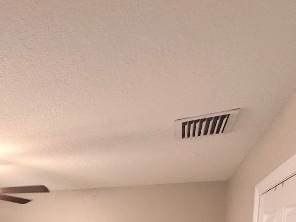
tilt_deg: -1.7
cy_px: 246
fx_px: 274
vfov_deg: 37.0
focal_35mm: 32
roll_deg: -1.8
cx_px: -15
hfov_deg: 45.5
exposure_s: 1/120
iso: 320
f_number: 2.2
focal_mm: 2.22
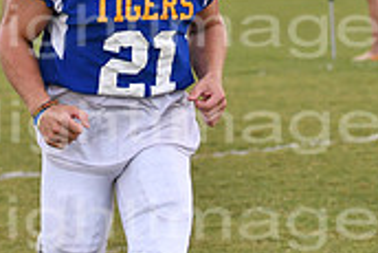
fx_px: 3720
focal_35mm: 354
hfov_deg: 5.8
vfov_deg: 3.9
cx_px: 112
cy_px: -113
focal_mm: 70
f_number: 3.2
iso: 800
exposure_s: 1/1000
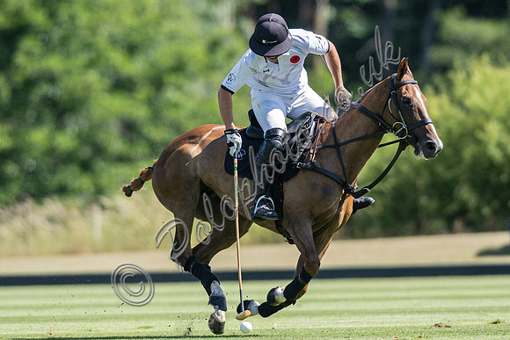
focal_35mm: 834
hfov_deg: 2.5
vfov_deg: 1.7
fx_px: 11814
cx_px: 260
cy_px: 165
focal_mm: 400
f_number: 3.5
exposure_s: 1/2500
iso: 400
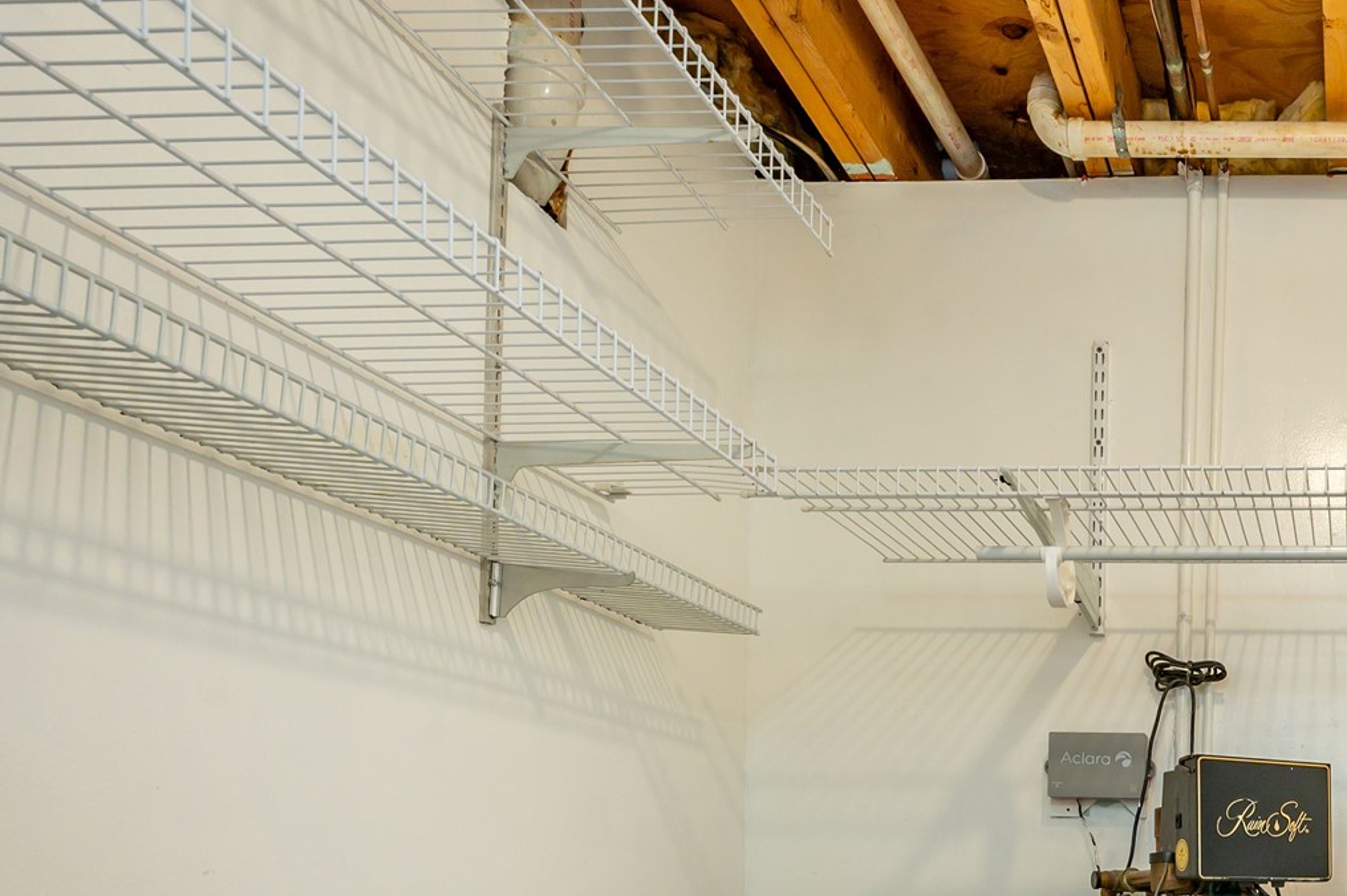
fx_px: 1122
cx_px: 1312
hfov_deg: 51.2
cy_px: 892
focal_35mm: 30
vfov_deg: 38.7
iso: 400
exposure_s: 1/13
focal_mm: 14
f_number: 9
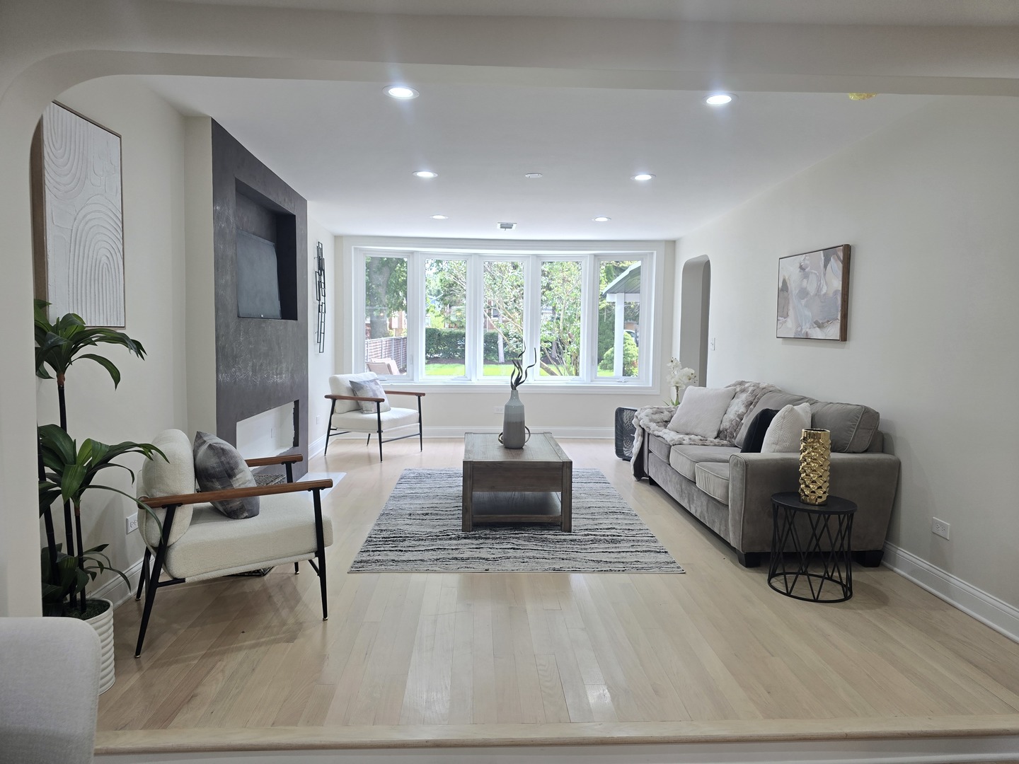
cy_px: 382
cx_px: 510
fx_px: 677
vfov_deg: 58.9
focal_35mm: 23
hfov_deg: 73.9
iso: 64
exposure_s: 1/120
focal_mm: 6.3
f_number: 1.7
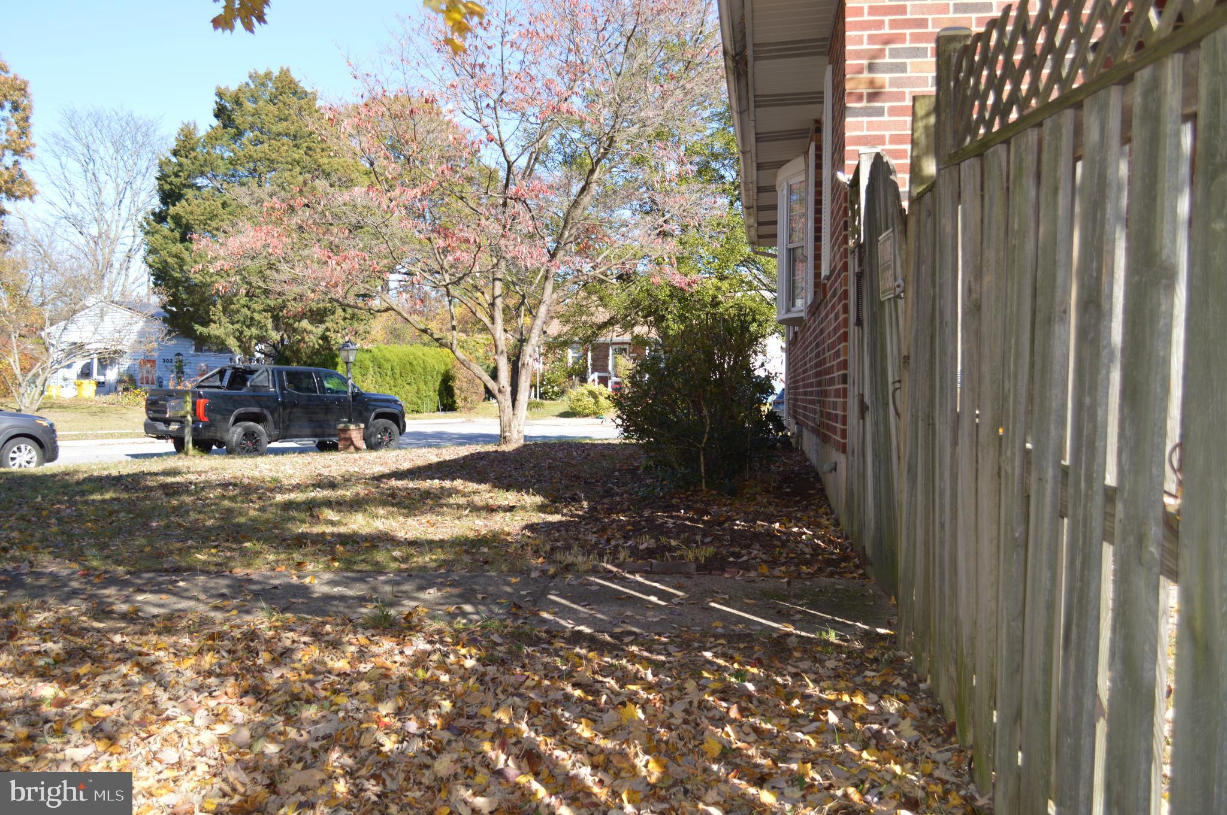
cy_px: 408
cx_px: 614
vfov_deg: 39.9
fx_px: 1124
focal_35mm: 33
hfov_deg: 57.3
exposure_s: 1/200
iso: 100
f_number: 5
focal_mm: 22
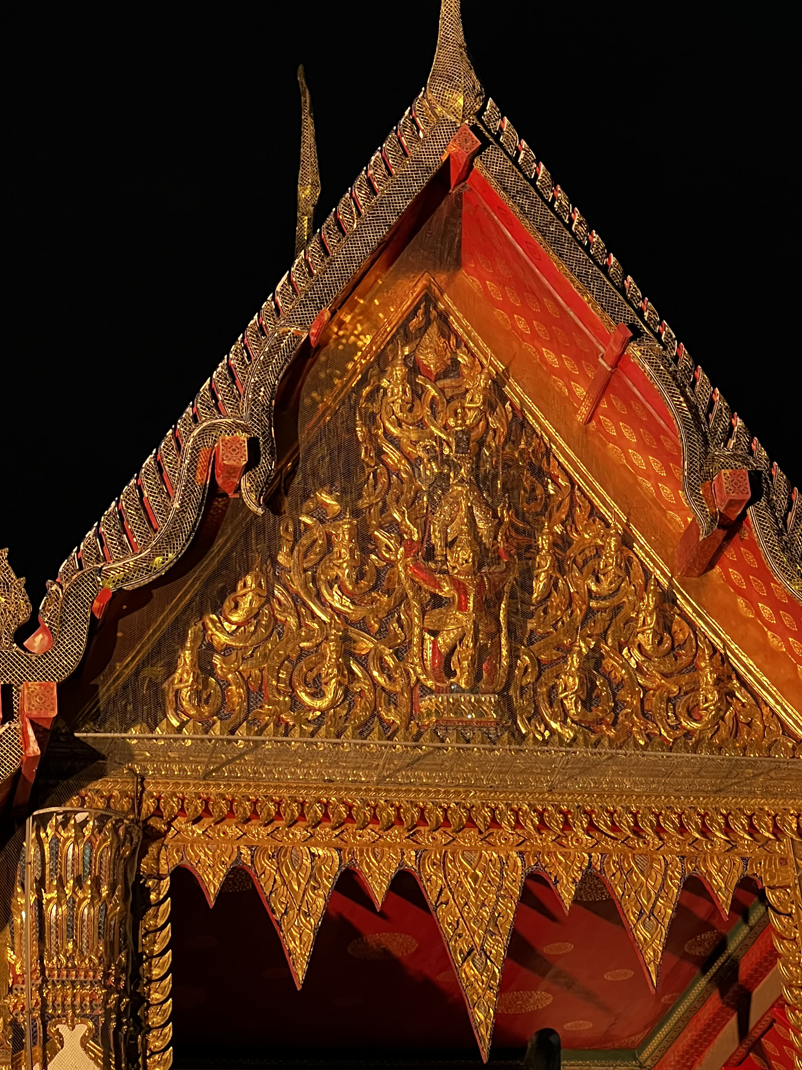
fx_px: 3275
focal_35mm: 106
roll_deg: +4.5
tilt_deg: +28.3
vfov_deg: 18.5
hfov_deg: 14.0
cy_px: 455
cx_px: 438
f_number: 2.8
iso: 1000
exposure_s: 1/25
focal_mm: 9
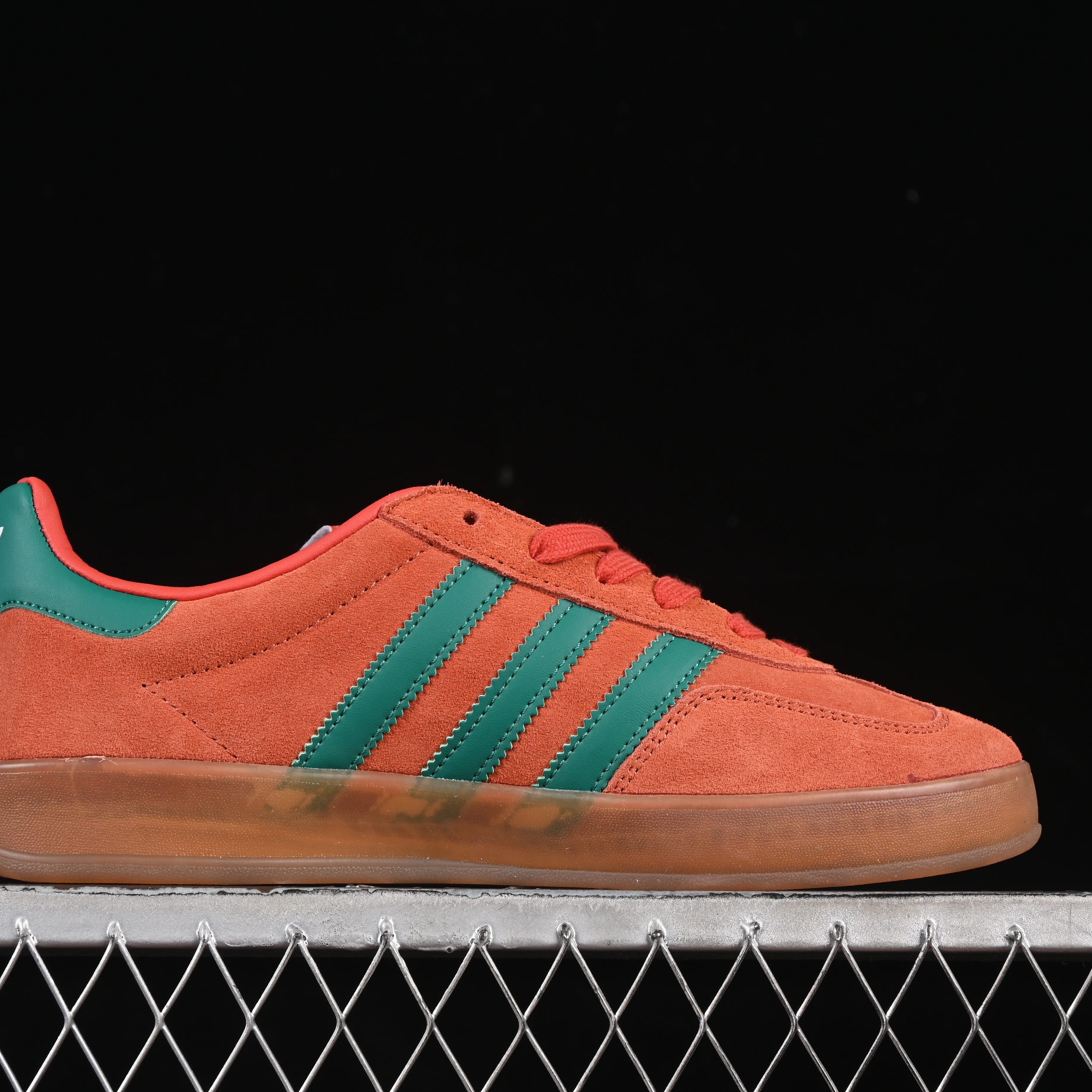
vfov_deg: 18.1
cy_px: 547
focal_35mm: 96
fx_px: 3426
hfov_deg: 18.1
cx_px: 474
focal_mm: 50
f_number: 7.1
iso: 160
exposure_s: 1/80
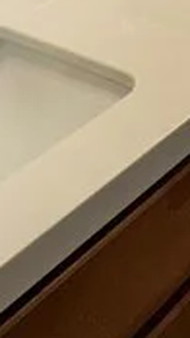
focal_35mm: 90
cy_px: -313
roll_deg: +0.9
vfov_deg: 17.7
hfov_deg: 12.8
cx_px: 275
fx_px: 805
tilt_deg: -2.6
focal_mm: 2.22
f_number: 2.2
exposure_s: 1/120
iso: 100
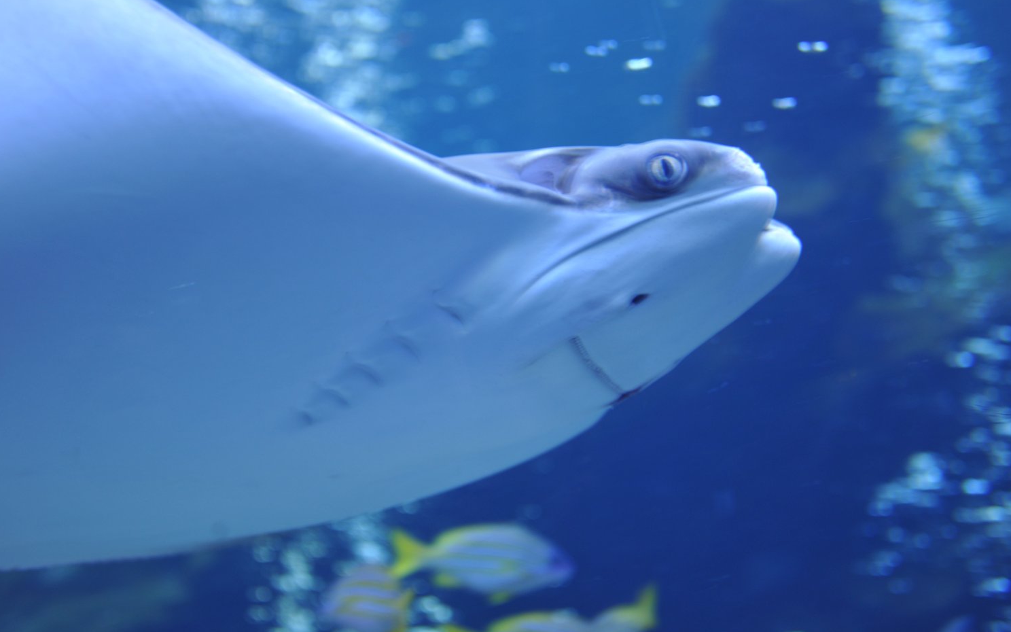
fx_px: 1267
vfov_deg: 28.0
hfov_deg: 43.5
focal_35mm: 46
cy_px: 305
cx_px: 493
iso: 450
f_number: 4
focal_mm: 42
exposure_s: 1/30
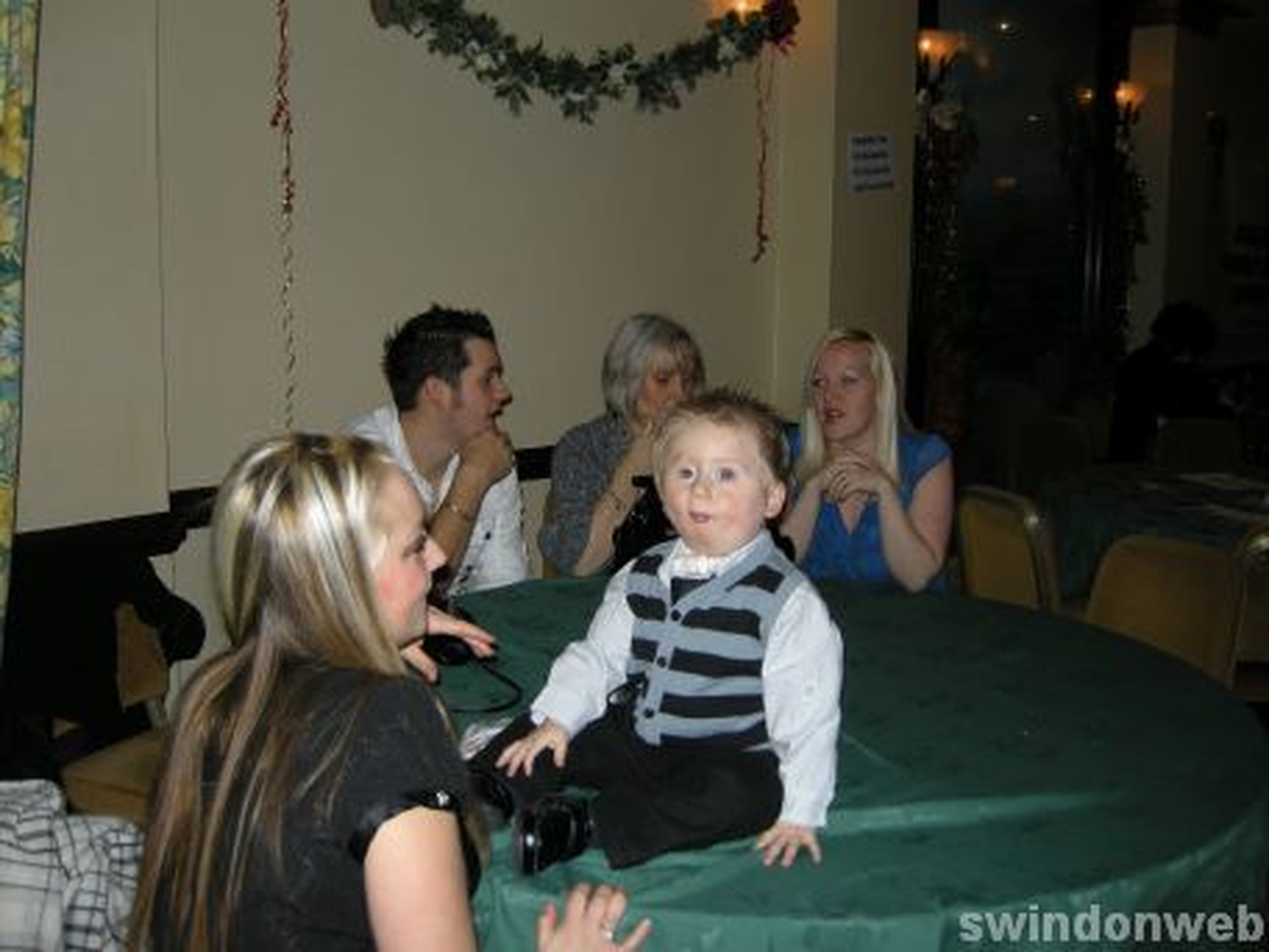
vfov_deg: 40.7
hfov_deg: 52.6
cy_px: 476
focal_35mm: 35
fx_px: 1283
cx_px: 634
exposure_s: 1/60
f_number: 2.7
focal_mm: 7.5
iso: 64
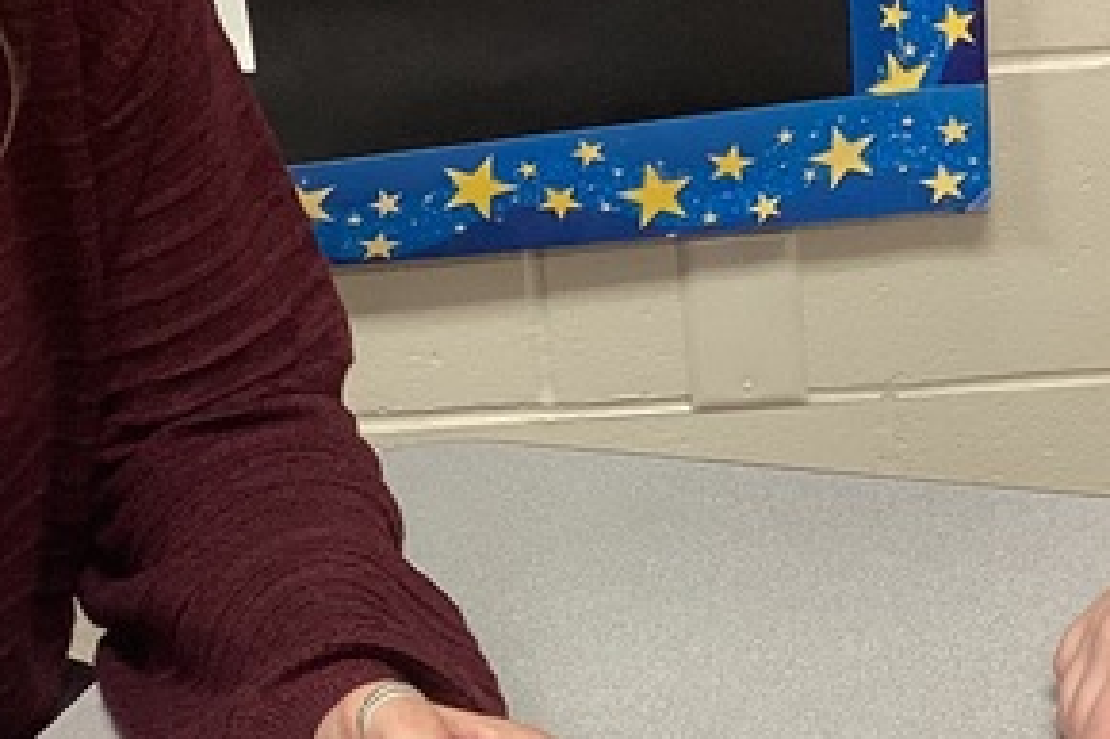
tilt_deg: -26.5
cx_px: 743
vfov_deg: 12.0
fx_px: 3513
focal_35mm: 114
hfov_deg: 17.9
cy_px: 525
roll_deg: +3.8
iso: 200
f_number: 2.4
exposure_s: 1/60
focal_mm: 3.3
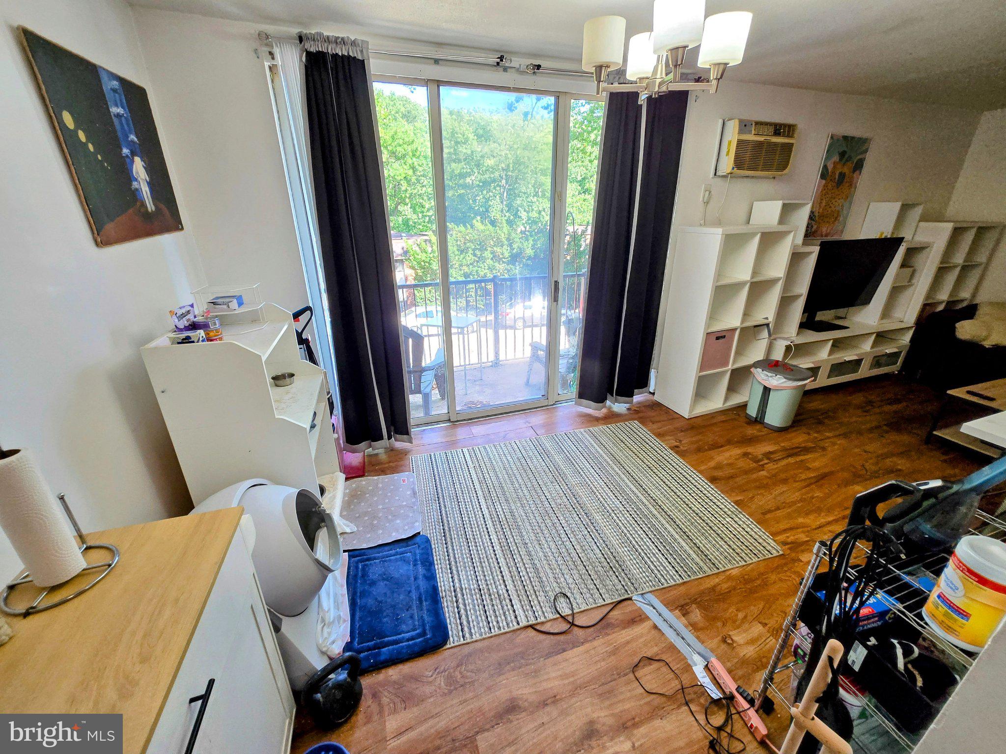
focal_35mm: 13
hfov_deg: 106.2
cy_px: 377
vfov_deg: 89.9
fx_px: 378
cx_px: 503
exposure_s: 1/60
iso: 64
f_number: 2.2
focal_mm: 1.7
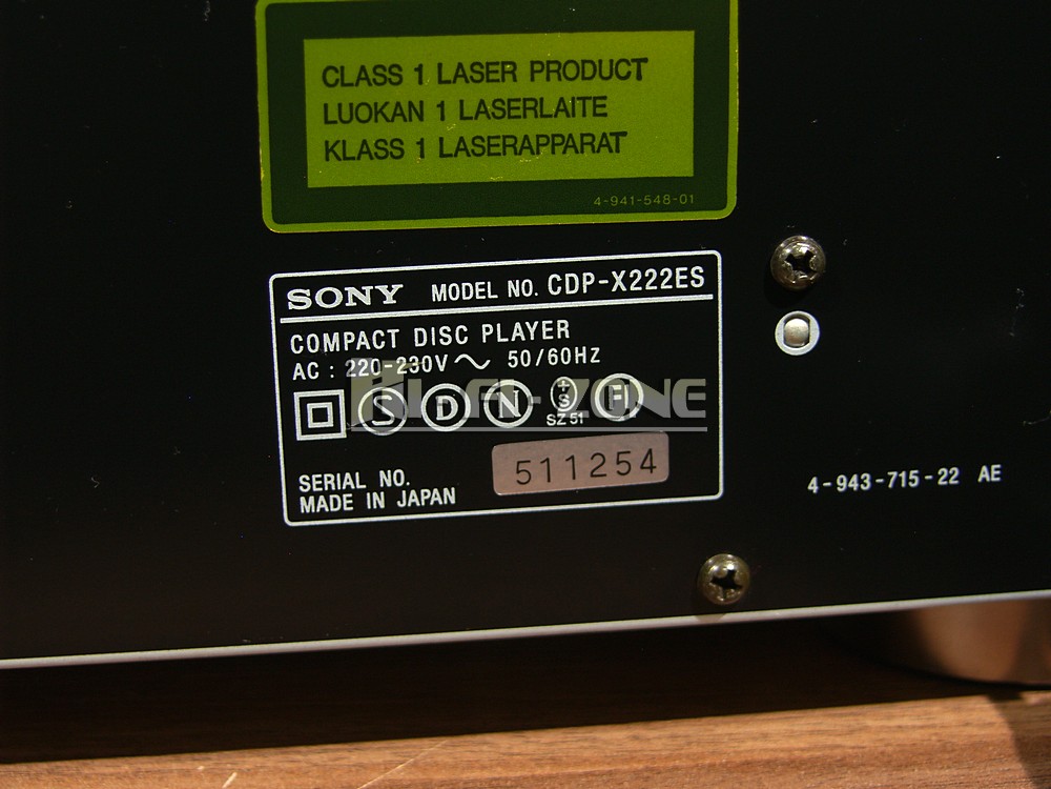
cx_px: 526
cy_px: 394
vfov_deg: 19.6
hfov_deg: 26.0
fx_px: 2277
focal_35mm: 75
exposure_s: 1/80
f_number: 3.2
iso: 50
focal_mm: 19.4
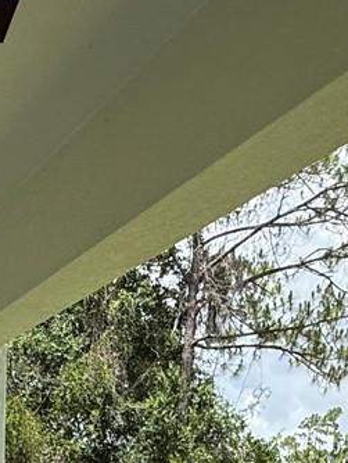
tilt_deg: -11.3
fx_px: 897
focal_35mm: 67
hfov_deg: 21.6
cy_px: 754
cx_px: 50
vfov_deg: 22.1
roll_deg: -0.6
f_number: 2.2
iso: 50
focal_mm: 2.22
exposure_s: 1/901
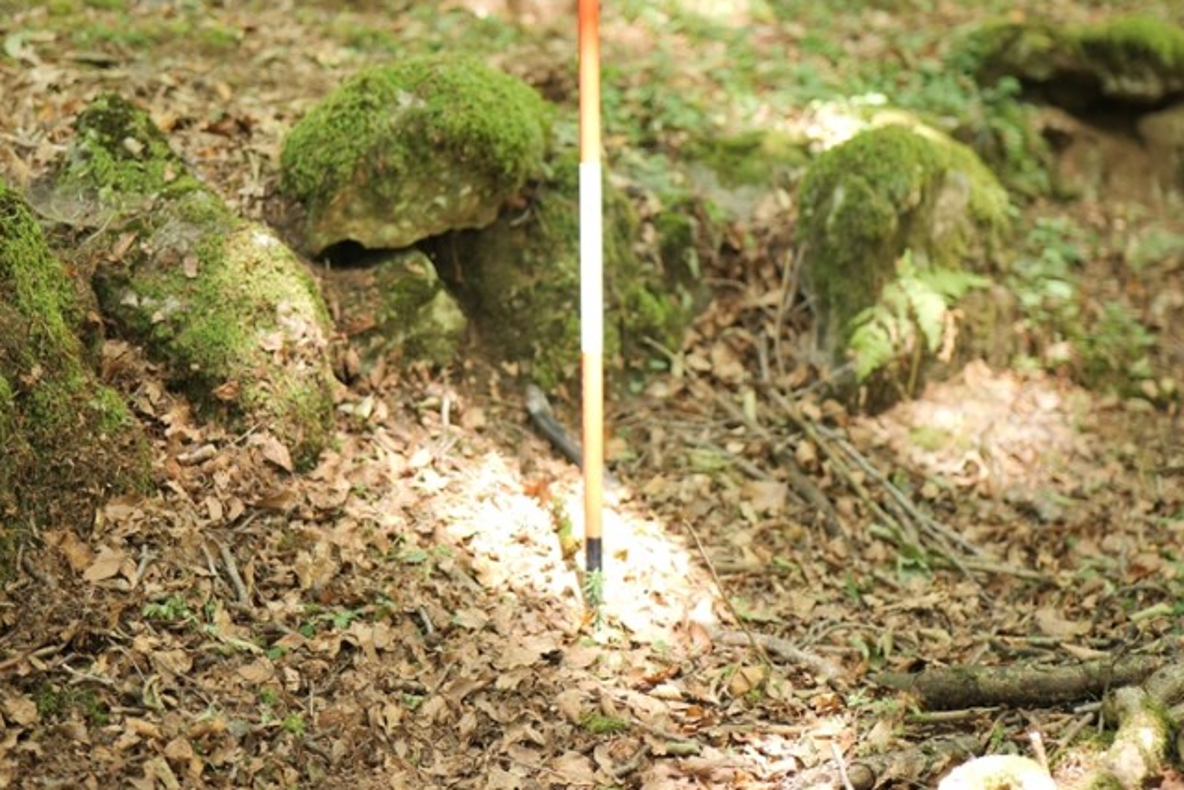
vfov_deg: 17.0
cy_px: 256
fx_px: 2632
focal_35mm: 80
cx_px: 505
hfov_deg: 25.3
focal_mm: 50
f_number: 1.8
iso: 800
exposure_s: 1/100
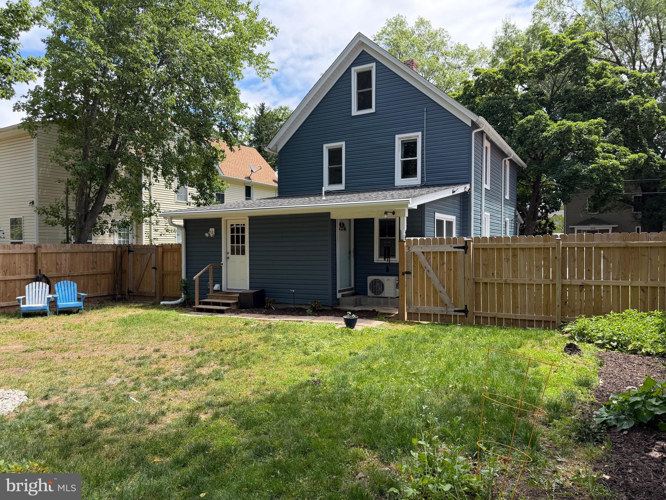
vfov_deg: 56.8
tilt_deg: -1.8
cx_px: 333
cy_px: 250
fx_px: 462
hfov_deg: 71.6
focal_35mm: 24
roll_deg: +0.3
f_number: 1.78
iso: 100
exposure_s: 1/1410
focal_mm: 6.76
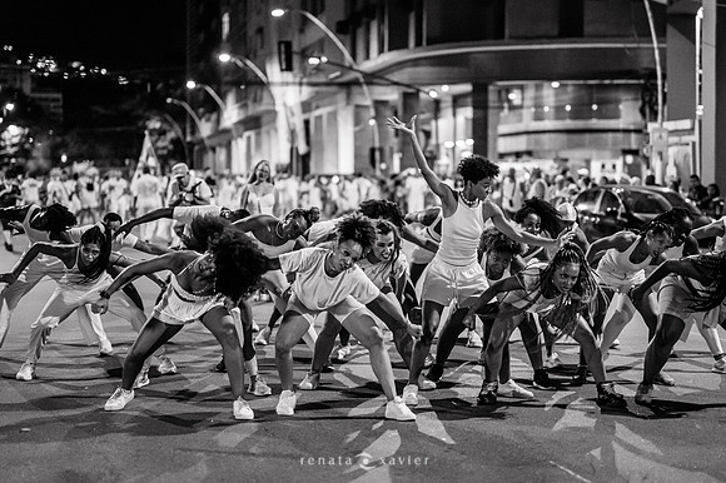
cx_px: 363
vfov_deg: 18.2
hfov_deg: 27.0
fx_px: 1512
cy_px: 242
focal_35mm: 75
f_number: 1.2
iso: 2000
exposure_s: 1/250
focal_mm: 50
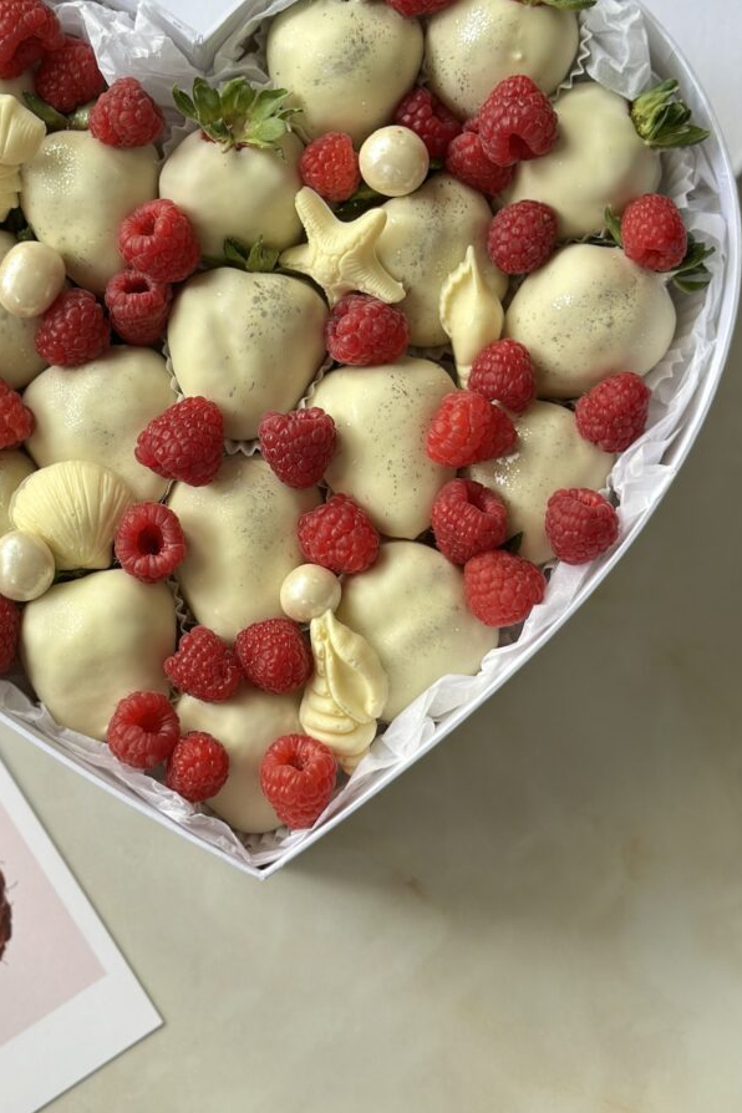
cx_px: 235
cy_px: 487
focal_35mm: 67
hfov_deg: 20.2
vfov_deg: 30.0
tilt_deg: -74.2
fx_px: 2071
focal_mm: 6.86
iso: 100
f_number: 1.78
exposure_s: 1/121
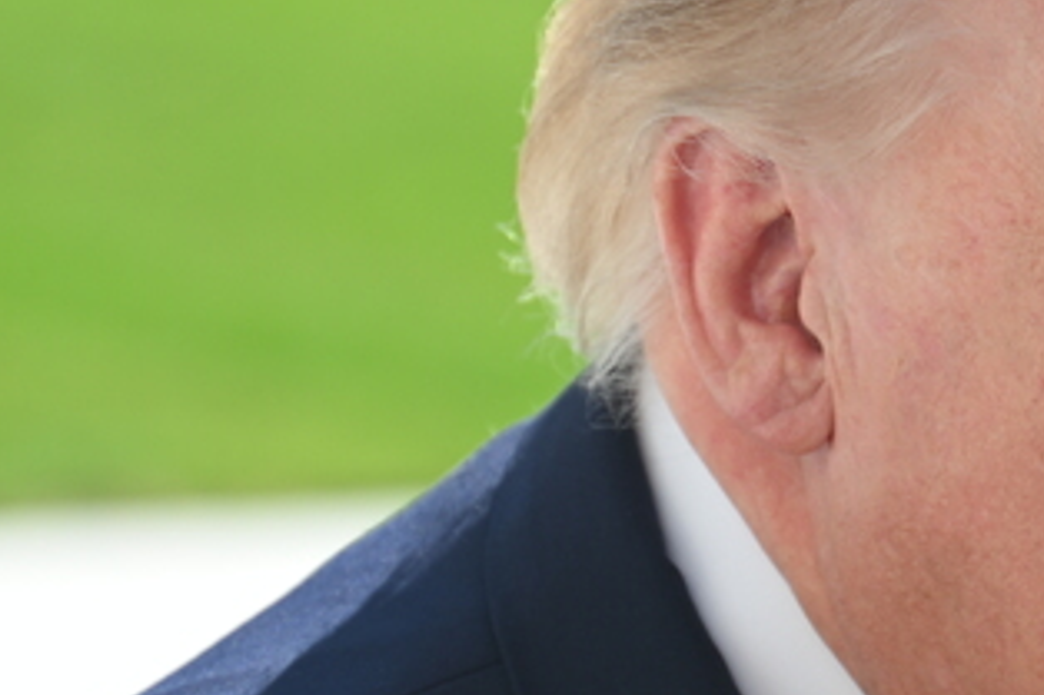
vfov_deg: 3.7
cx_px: 1164
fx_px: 10869
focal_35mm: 375
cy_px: 575
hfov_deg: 5.5
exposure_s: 1/800
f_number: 4
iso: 160
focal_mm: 98
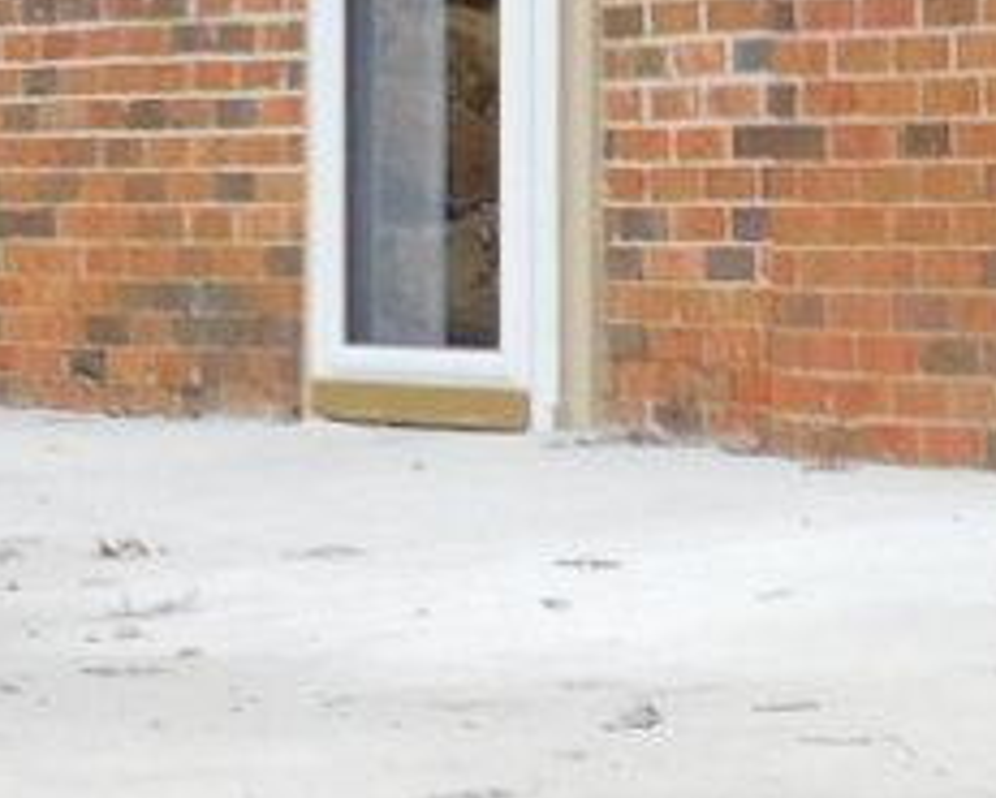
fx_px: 8965
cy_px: -876
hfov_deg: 6.4
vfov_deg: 5.0
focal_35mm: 304
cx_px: 780
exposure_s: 1/100
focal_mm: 8.1
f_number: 4
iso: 125
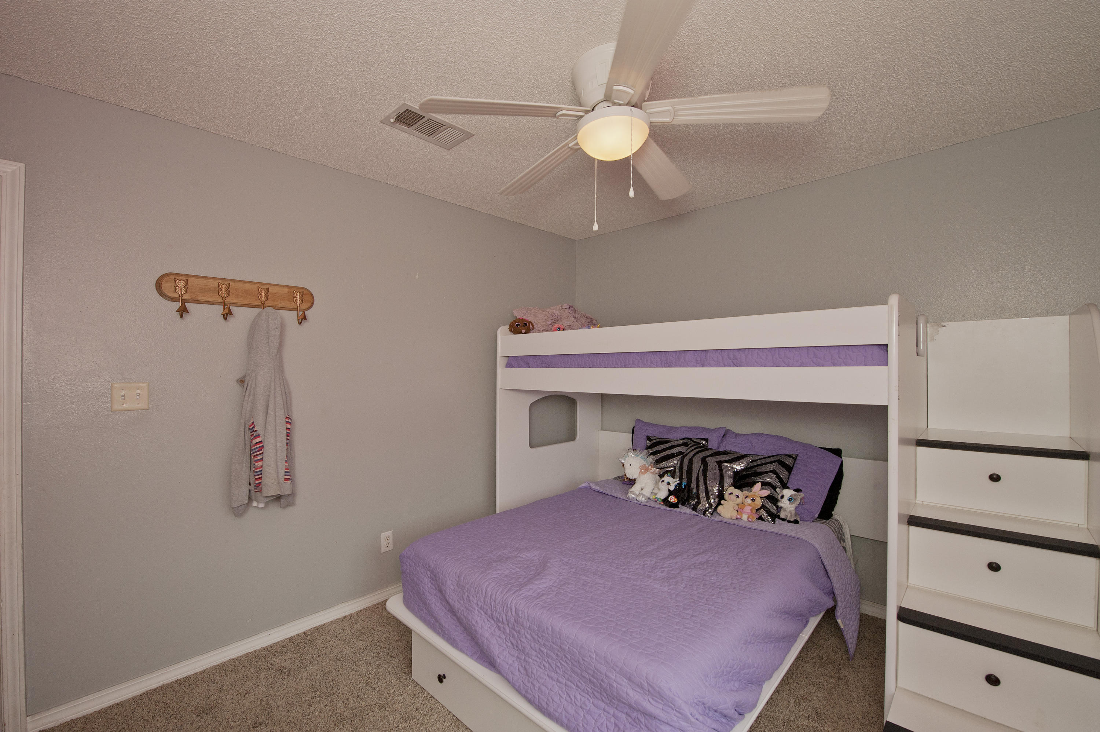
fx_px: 427
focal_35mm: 14
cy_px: 366
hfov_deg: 104.3
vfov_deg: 81.1
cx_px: 550
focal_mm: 14
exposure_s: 1/160
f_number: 8
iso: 320
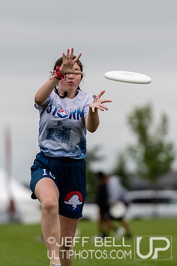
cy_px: 133
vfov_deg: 4.6
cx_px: 88
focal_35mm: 451
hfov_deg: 3.0
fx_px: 3328
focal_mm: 200
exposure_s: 1/1000
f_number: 2.8
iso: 110
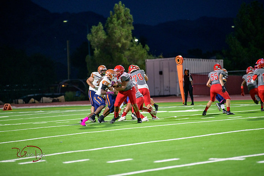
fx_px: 1467
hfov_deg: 10.3
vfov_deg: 6.9
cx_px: 132
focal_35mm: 200
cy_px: 88
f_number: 2.8
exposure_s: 1/250
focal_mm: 200
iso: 1600
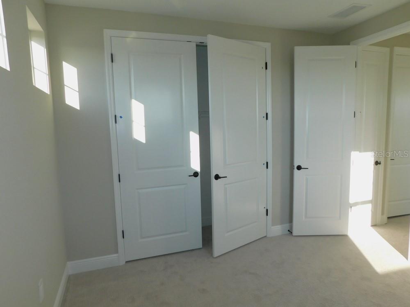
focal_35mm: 23
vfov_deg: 58.9
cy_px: 154
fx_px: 272
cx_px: 205
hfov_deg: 73.9
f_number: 3
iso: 125
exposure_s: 1/250
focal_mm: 4
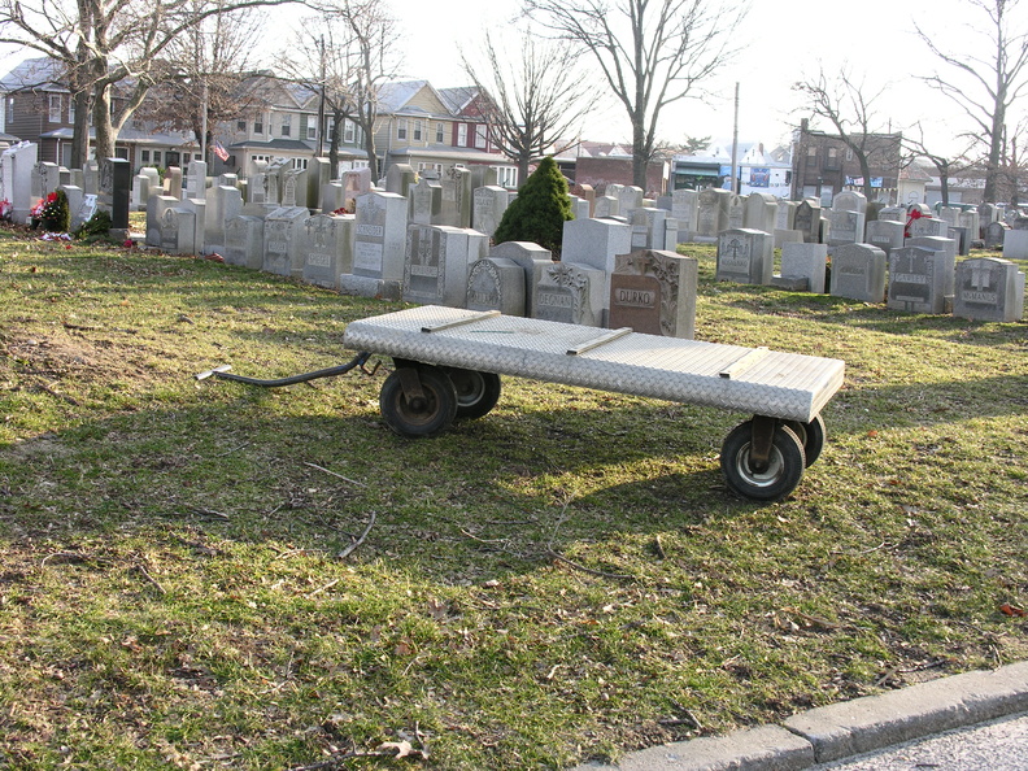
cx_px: 514
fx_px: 1366
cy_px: 386
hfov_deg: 41.2
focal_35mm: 46
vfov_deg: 31.5
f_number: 5.3
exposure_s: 1/48.8
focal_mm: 11.8
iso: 50
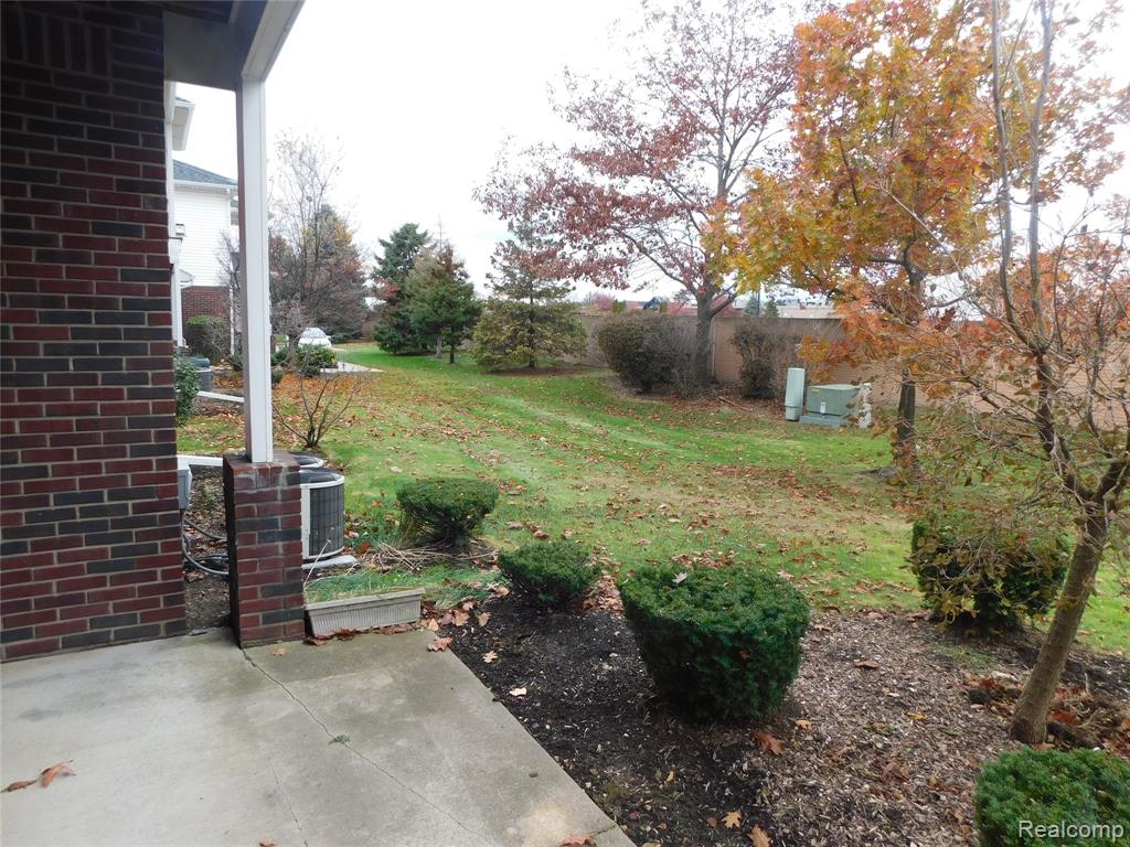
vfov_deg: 58.9
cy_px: 424
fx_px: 751
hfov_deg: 73.9
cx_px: 565
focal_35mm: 23
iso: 125
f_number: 3
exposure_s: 1/160
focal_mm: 4
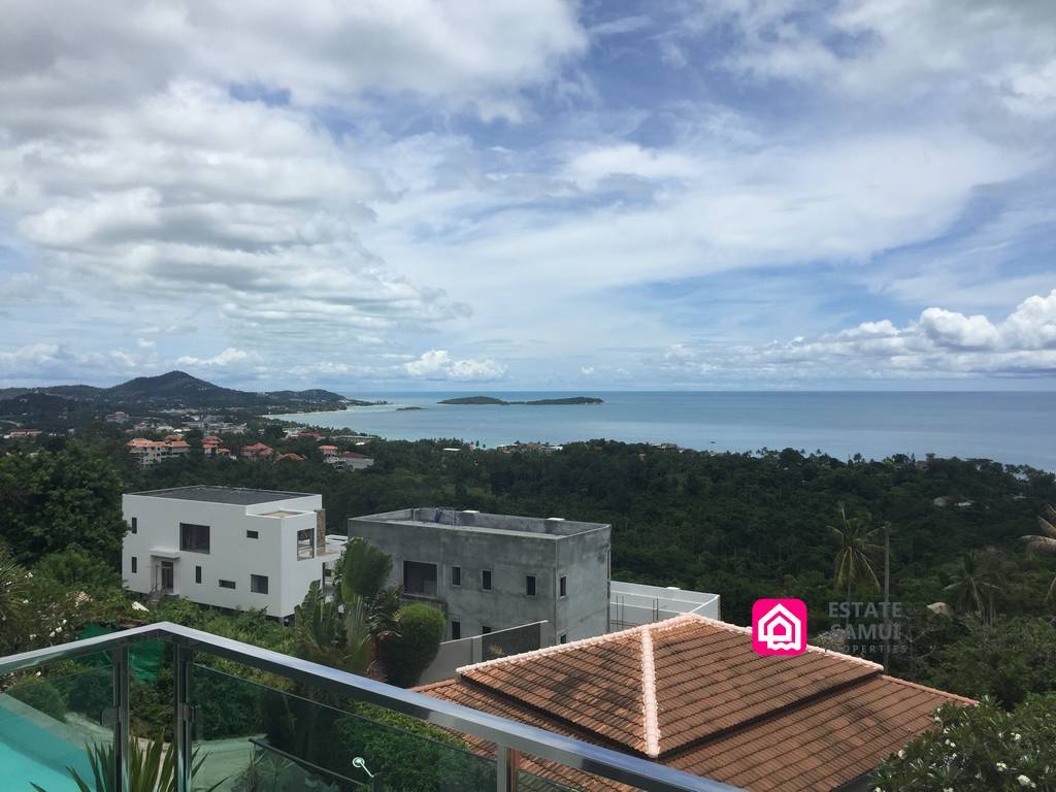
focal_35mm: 29
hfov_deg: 61.7
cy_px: 396
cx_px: 528
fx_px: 885
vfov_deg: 48.2
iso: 32
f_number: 2.2
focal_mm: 4.15
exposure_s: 1/3597
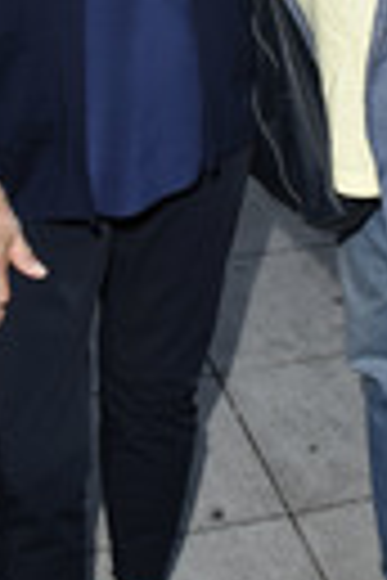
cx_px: 256
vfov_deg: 23.6
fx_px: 1354
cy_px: 67
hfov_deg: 16.2
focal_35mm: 84
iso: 320
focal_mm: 18
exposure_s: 1/100
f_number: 6.3
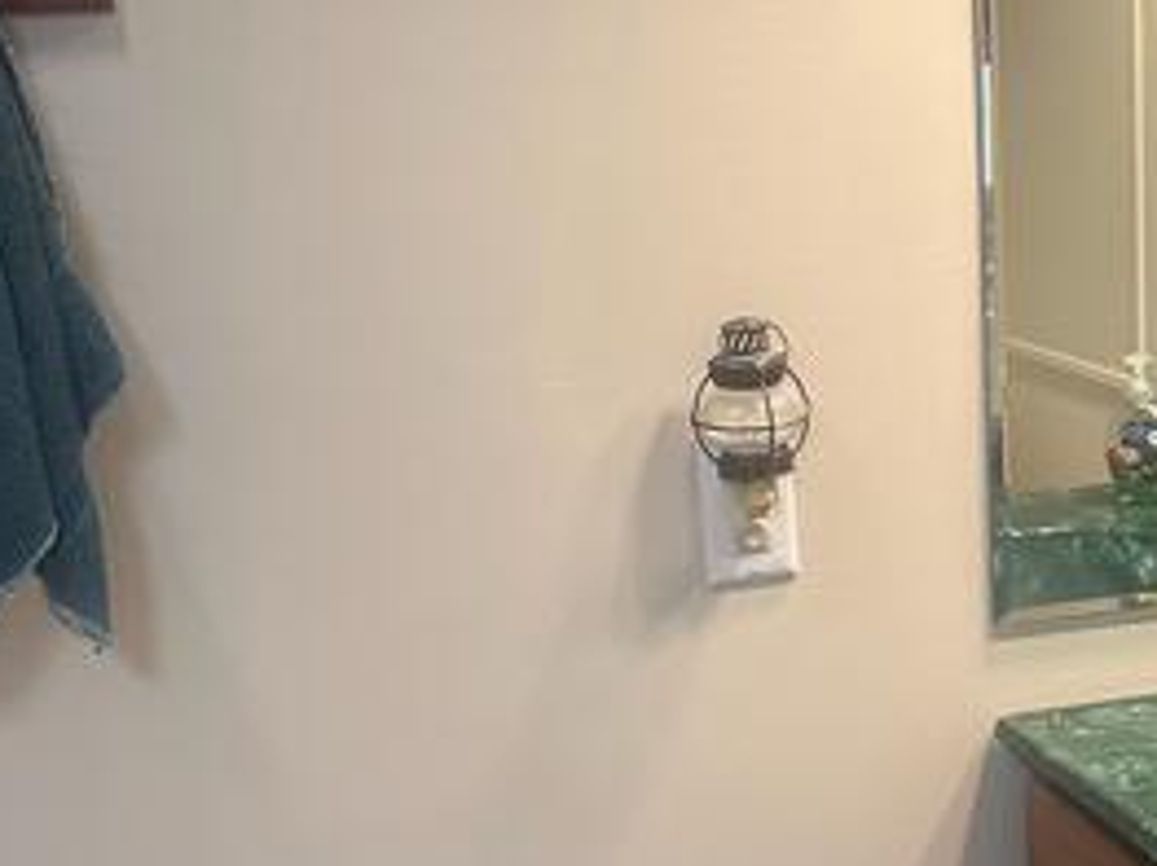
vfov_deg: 20.9
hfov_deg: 27.1
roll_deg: +1.5
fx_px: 2339
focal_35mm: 70
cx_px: 963
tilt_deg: -12.7
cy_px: 563
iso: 250
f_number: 1.78
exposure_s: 1/120
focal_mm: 6.86
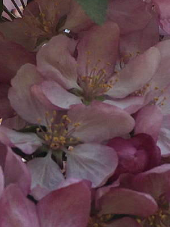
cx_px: -11
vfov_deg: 16.8
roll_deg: +2.4
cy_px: 200
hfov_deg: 12.6
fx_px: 760
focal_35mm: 116
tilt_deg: +18.0
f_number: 2.2
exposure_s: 1/506
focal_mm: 4.15
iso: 25
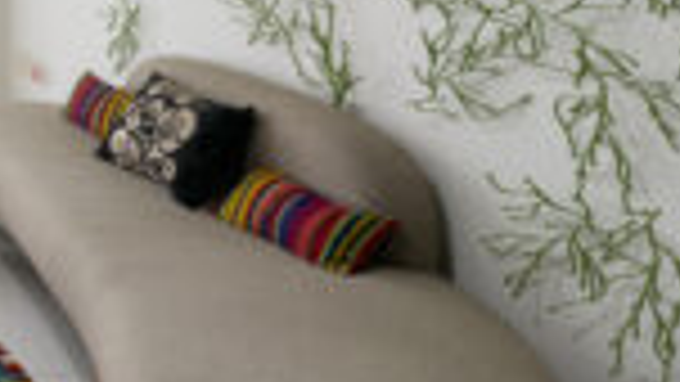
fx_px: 902
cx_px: -383
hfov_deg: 26.7
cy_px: -139
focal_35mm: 50
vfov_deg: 21.3
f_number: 11
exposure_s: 1/5
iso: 100
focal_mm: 12
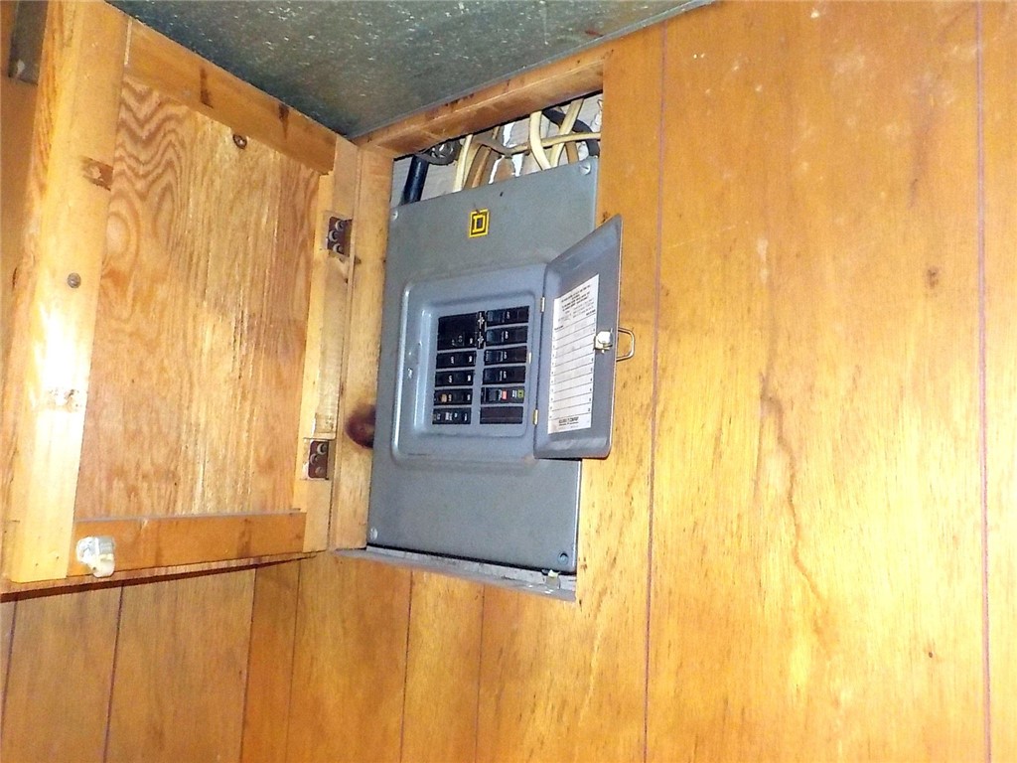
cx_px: 508
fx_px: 881
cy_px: 382
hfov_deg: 60.0
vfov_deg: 46.8
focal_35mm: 30
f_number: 3.3
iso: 800
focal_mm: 4.1
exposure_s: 1/4
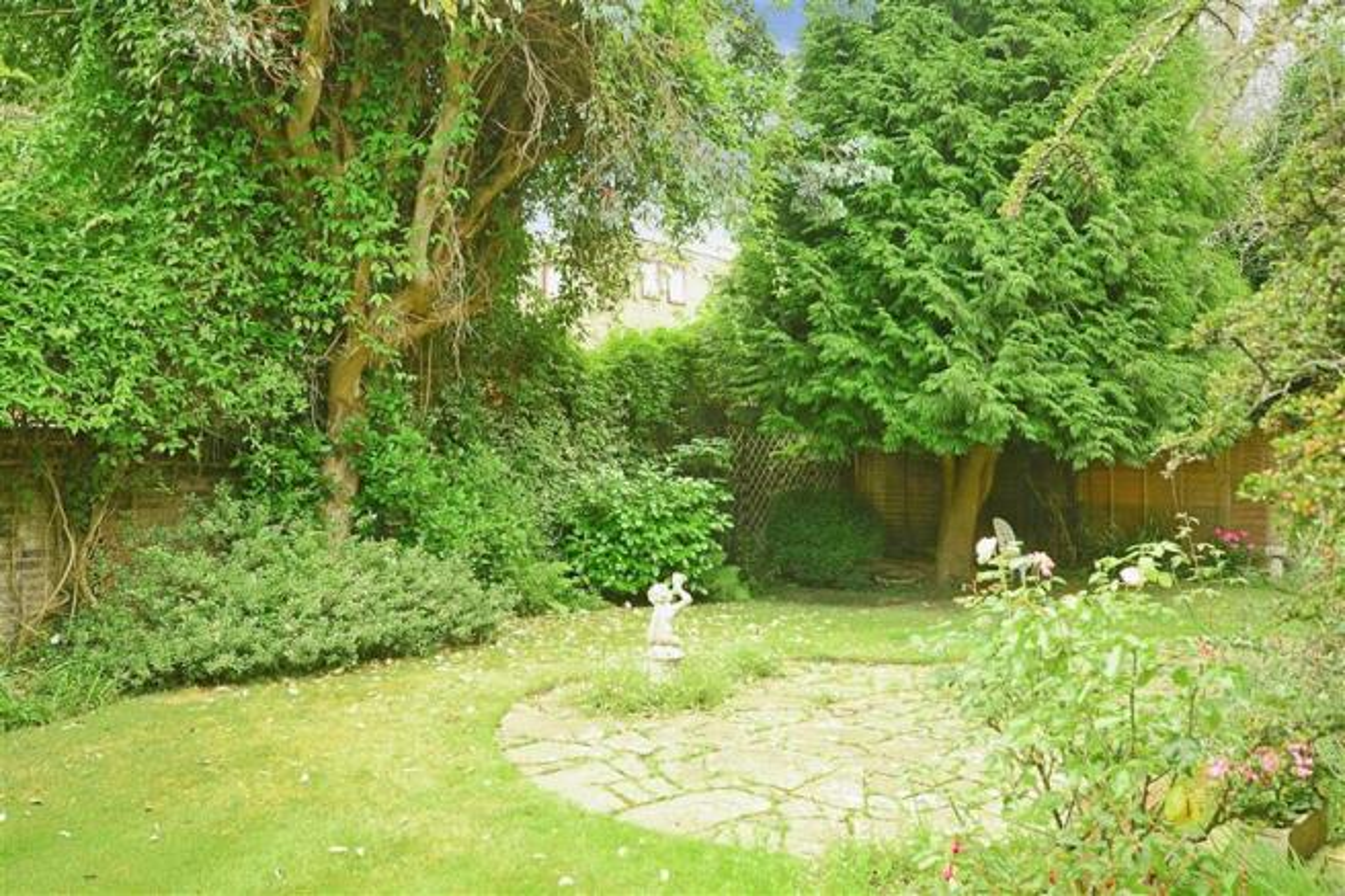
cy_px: 448
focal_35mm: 30
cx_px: 672
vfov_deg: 43.6
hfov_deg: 61.9
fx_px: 1120
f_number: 5.6
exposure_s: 1/30
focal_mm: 20
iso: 200
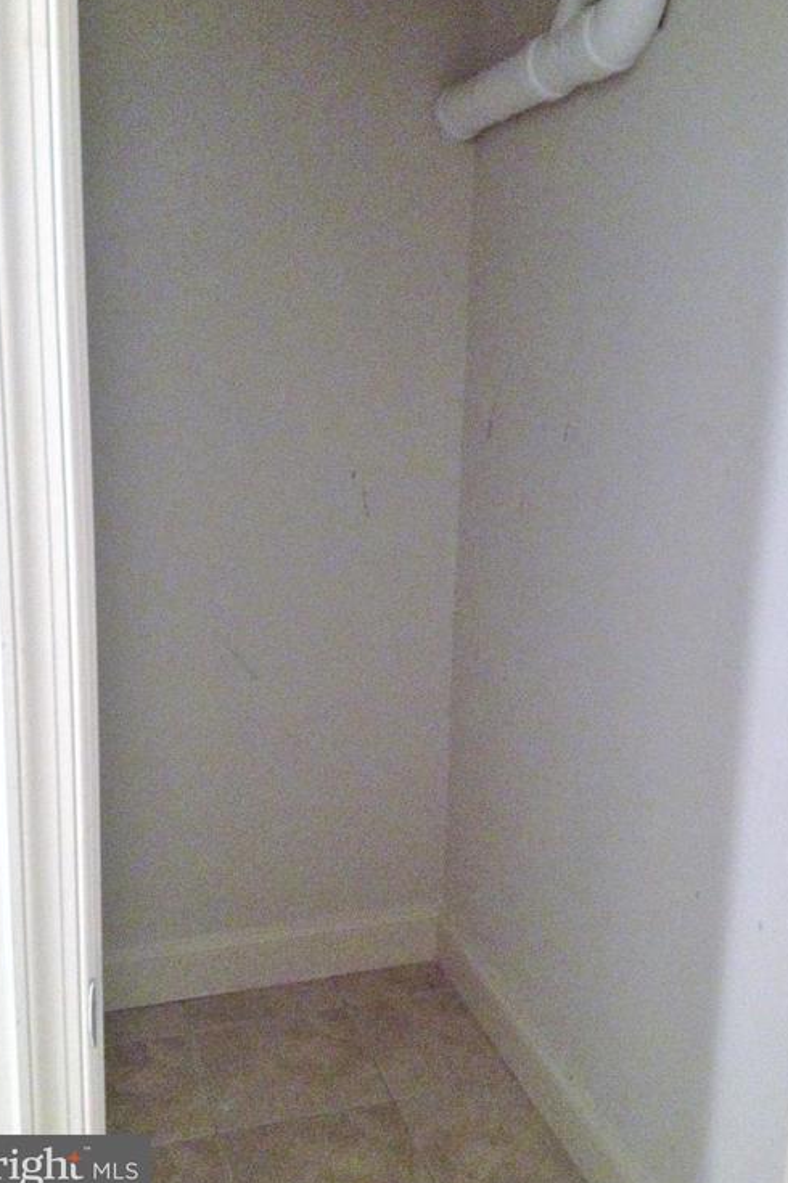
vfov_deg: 50.7
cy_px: 583
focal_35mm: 38
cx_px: 413
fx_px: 1249
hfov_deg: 35.0
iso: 640
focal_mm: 4.28
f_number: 2.4
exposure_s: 1/15
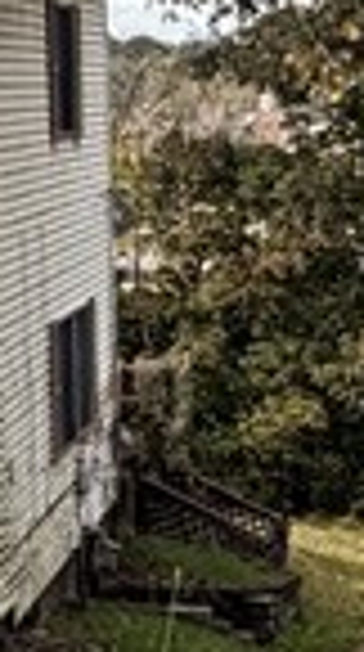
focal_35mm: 108
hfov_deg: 10.2
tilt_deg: -5.0
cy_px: 310
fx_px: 1863
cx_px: -386
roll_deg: +4.0
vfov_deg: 19.8
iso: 40
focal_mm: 2.22
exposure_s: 1/770
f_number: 2.2
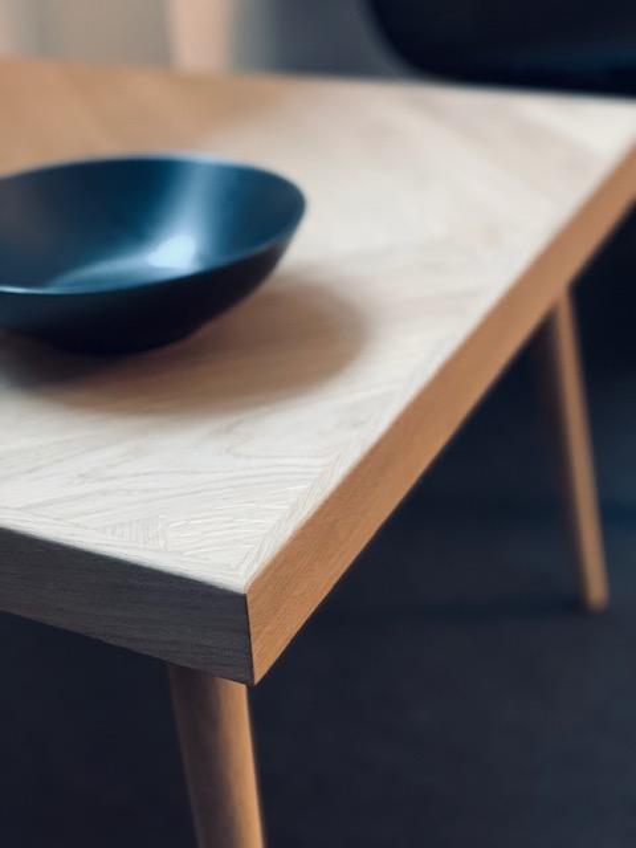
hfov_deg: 28.0
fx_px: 1274
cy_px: 424
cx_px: 318
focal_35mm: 52
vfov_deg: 36.8
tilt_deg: -29.4
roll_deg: +3.4
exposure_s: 1/25
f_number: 2.4
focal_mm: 6
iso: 400
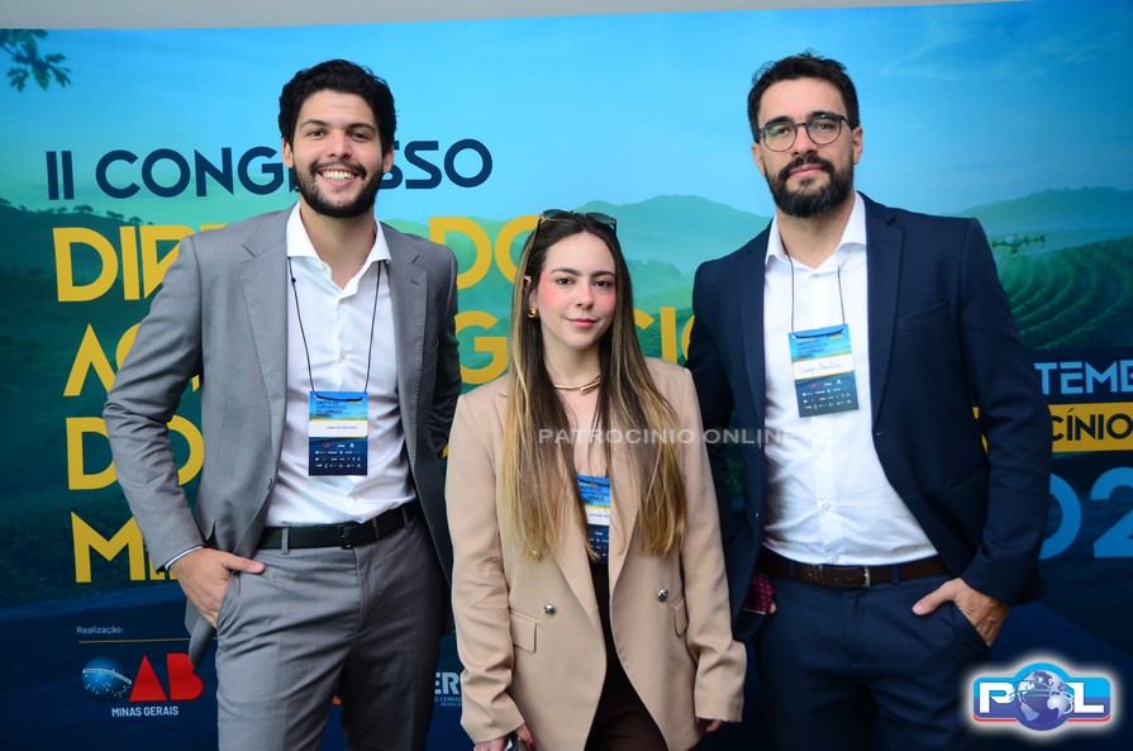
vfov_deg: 34.1
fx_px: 1225
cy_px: 376
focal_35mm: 39
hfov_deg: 49.6
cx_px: 566
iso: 500
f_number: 5
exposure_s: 1/250
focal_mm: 26
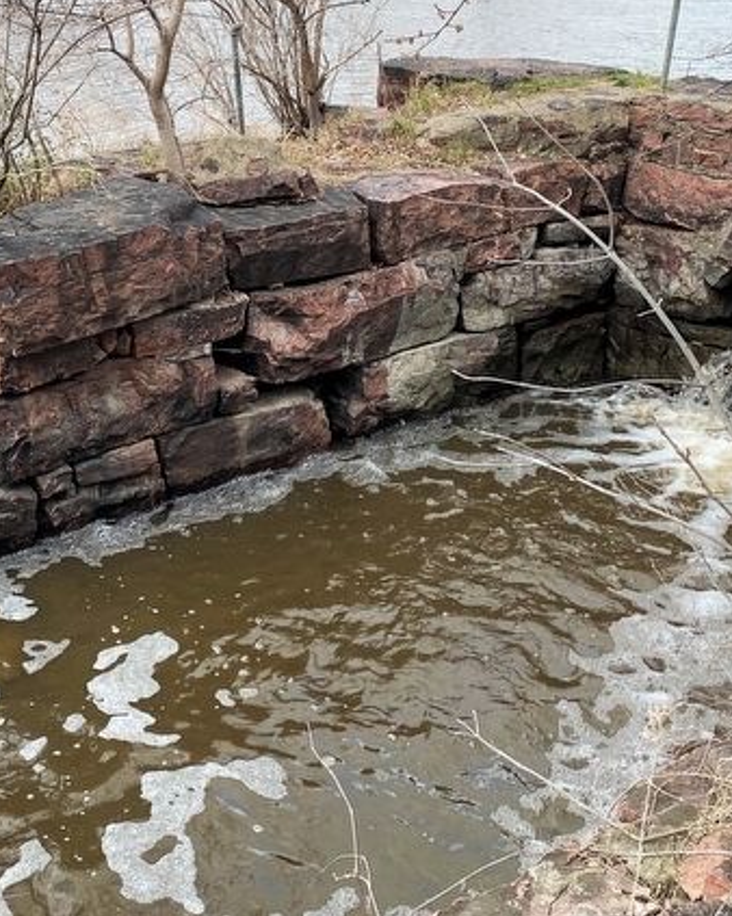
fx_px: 1301
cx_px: 394
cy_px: 320
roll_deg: -1.2
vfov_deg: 38.4
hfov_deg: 31.4
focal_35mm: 48
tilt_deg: -17.3
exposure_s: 1/1124
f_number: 1.8
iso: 32
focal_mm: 4.25
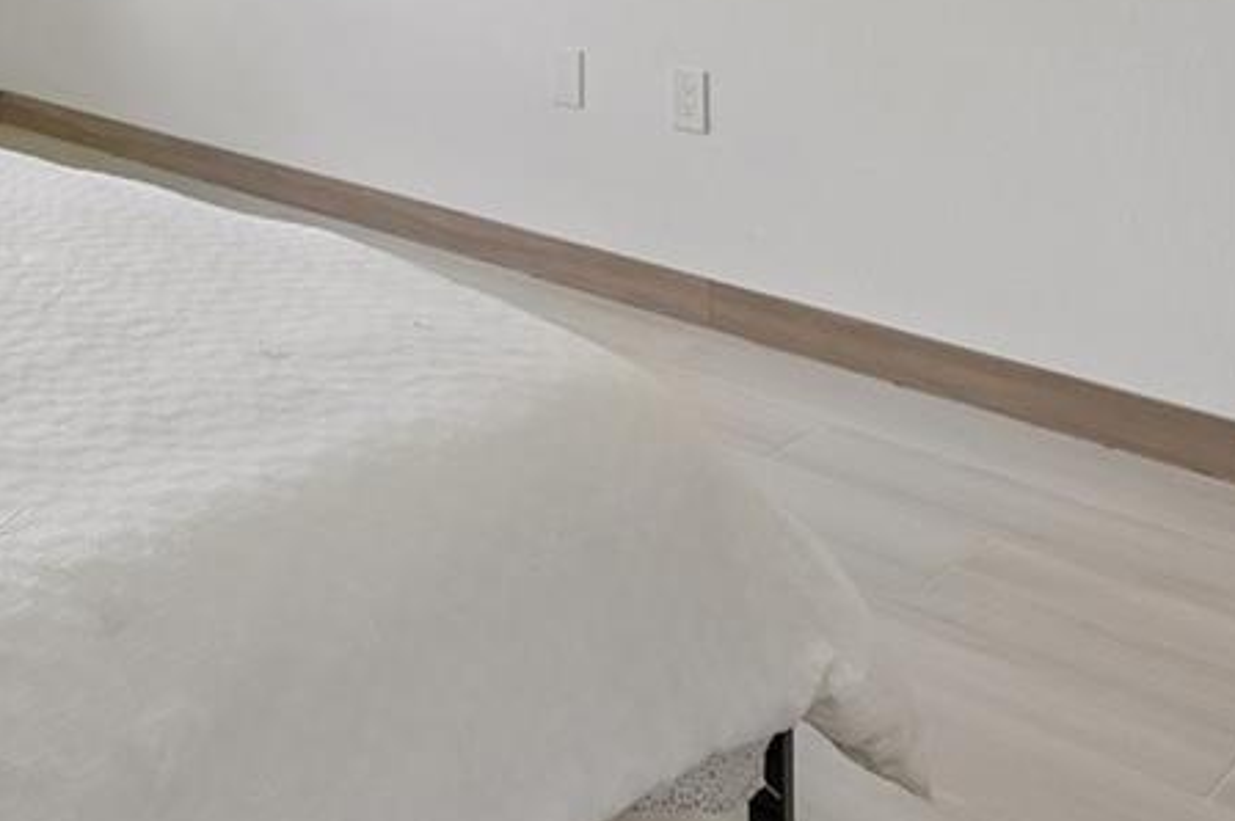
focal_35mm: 50
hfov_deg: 37.5
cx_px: 171
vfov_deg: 23.3
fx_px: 1714
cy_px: -292
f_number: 8
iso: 400
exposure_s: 1/125
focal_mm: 14
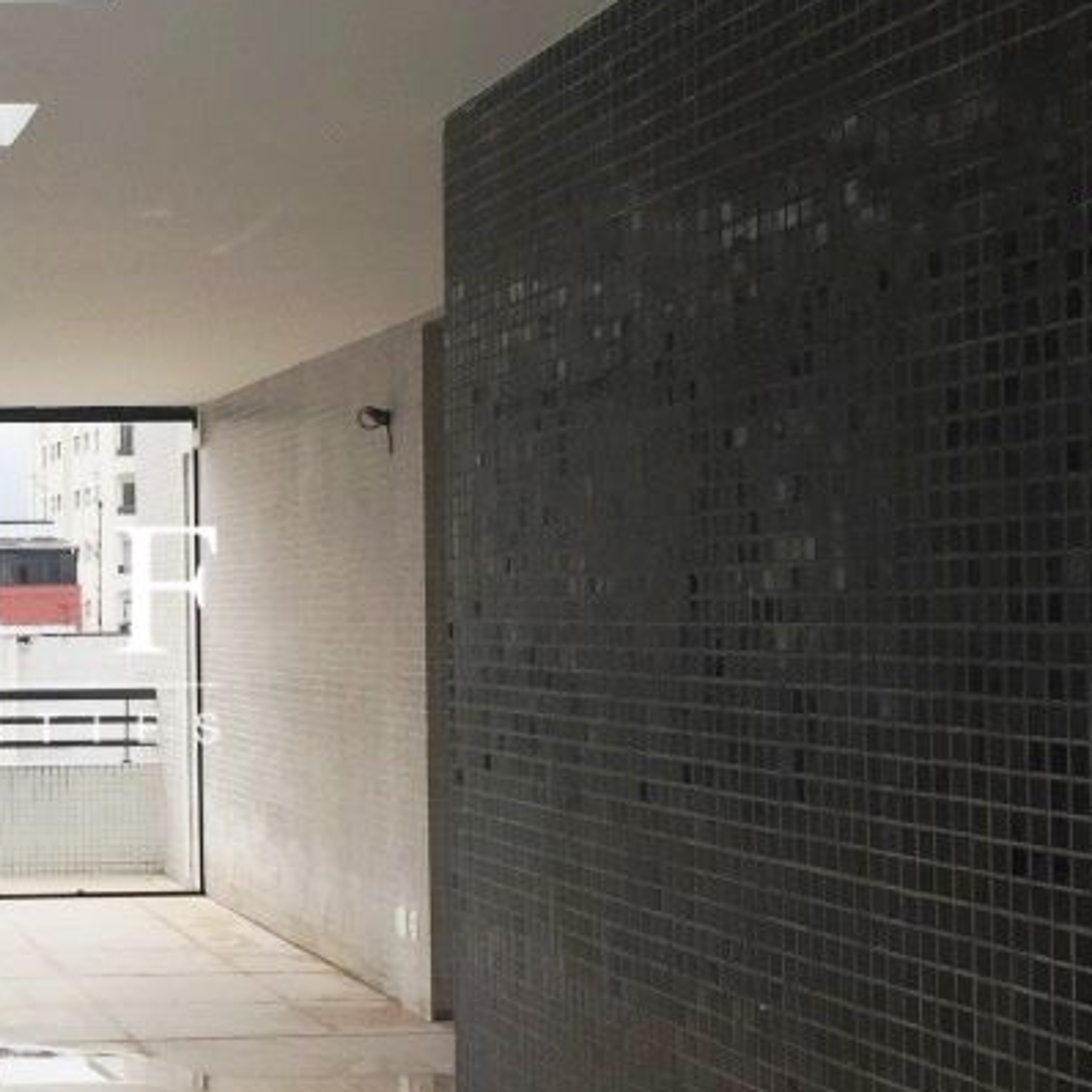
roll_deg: +0.7
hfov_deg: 23.9
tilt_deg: -0.6
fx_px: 2356
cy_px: 626
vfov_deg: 26.1
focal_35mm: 66
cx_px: -206
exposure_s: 1/760
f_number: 2.2
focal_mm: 4.15
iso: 32
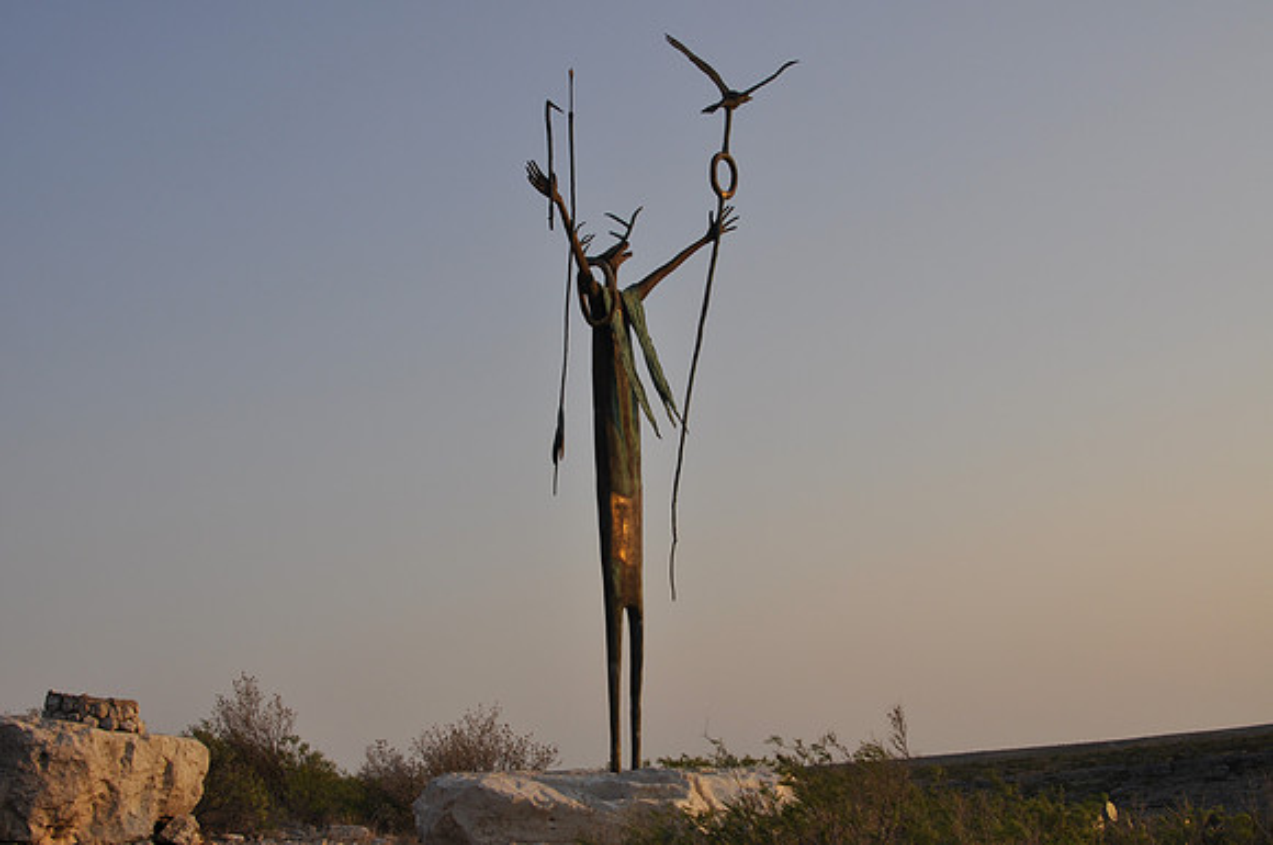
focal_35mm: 52
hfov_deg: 37.9
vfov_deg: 25.7
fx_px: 1854
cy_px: 422
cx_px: 636
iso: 200
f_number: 6.3
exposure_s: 1/160
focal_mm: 35
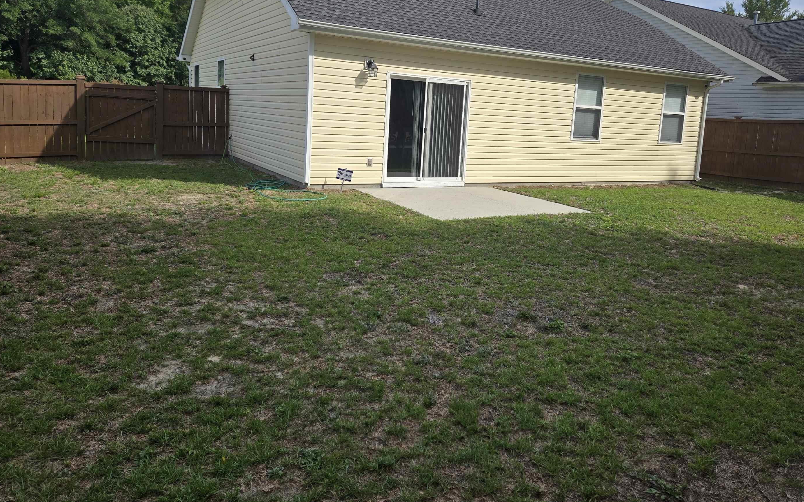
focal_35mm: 27
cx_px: 428
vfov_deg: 45.7
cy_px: 191
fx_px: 592
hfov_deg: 68.3
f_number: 1.8
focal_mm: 5.4
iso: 25
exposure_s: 1/1695
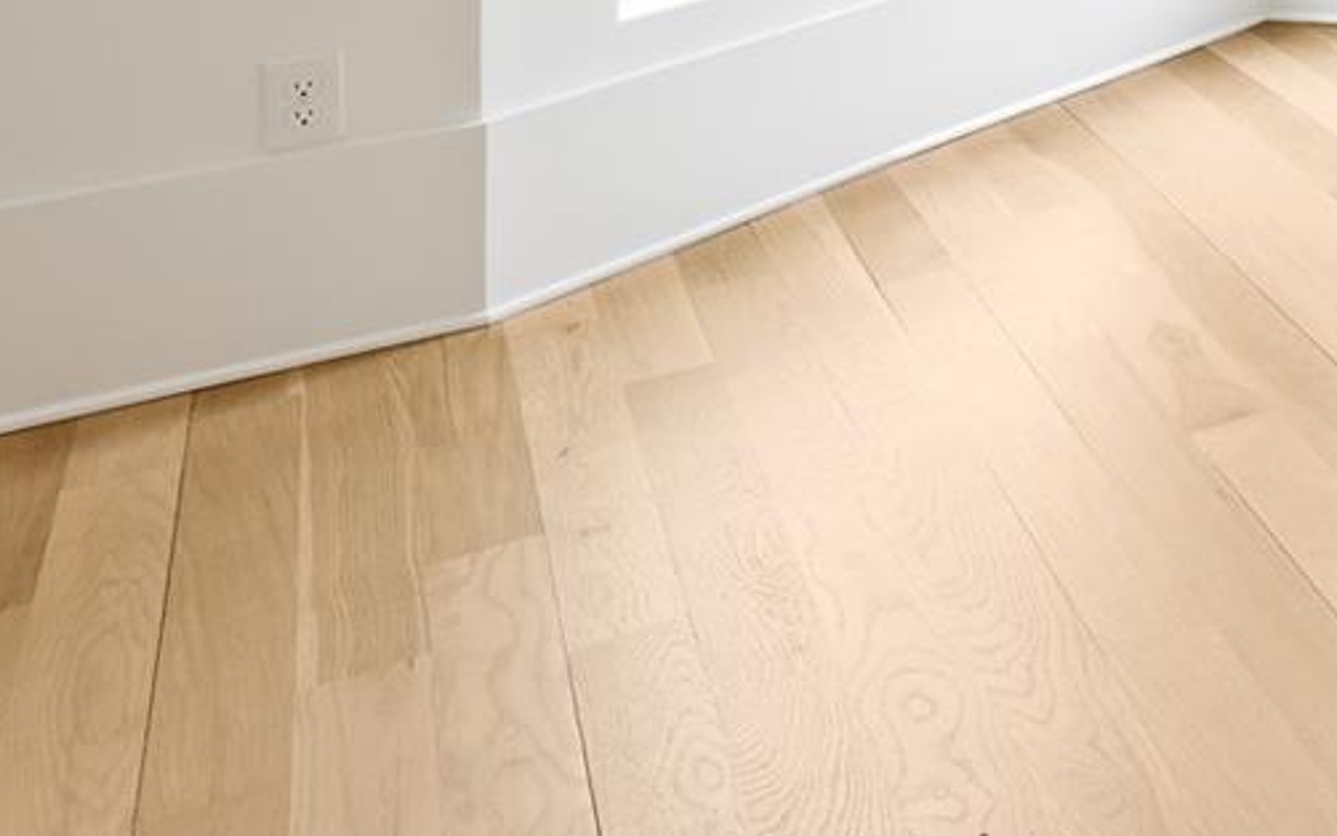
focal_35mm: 54
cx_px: 2400
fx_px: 1968
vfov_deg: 19.2
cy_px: -590
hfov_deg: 22.3
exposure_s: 1/25
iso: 400
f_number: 8
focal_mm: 13
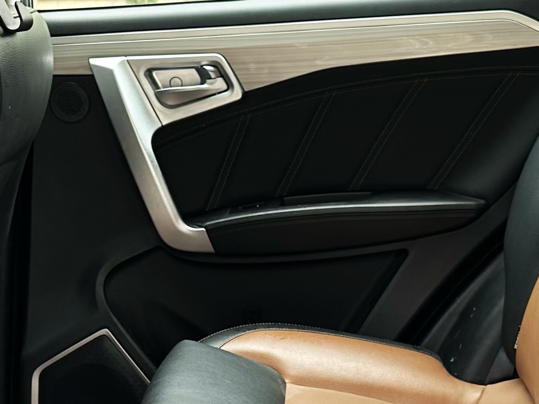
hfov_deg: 22.9
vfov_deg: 17.0
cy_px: 409
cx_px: 359
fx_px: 1324
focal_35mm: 85
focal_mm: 6.86
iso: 80
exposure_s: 1/172
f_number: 1.78
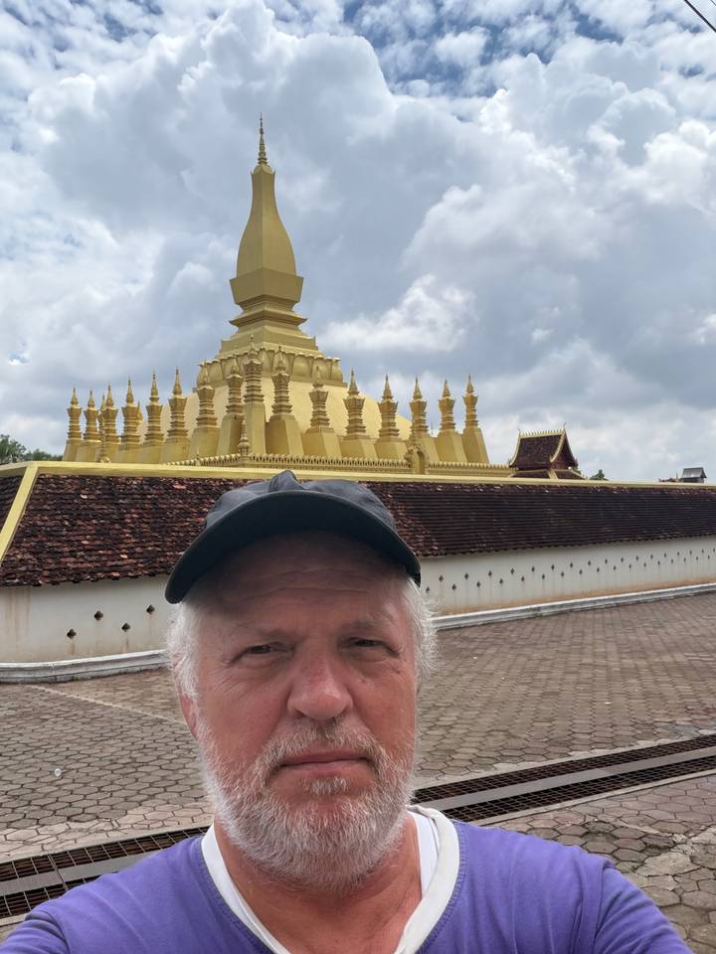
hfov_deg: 46.8
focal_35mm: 30
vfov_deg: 60.0
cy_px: 477
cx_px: 358
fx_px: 827
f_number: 1.9
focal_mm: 2.71
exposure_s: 1/1642
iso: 40
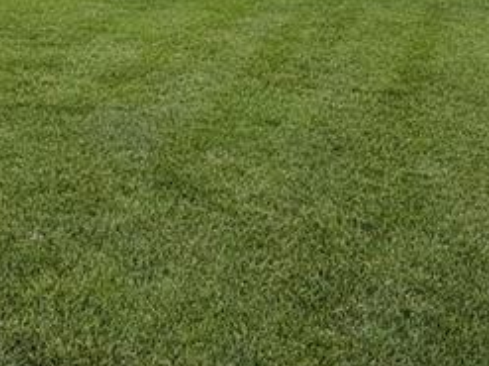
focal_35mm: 58
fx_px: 819
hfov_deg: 31.6
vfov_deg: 23.4
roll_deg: +0.1
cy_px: -53
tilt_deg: -7.3
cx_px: 46
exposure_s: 1/664
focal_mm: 2.22
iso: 40
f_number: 2.2
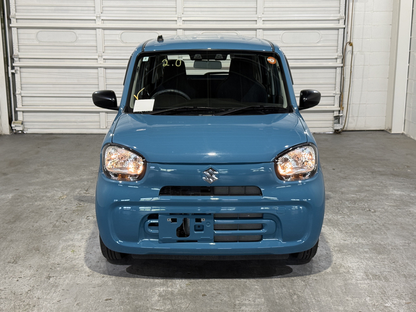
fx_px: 577
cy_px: 156
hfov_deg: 39.7
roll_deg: +0.0
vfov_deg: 30.3
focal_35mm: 48
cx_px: 208
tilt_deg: -11.4
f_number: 1.78
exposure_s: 1/60
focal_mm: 6.76
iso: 125
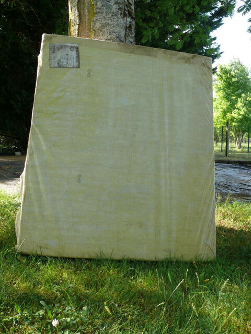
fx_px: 338
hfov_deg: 40.7
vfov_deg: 52.6
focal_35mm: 35
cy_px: 167
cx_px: 126
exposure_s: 1/100
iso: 100
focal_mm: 7.4
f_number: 4
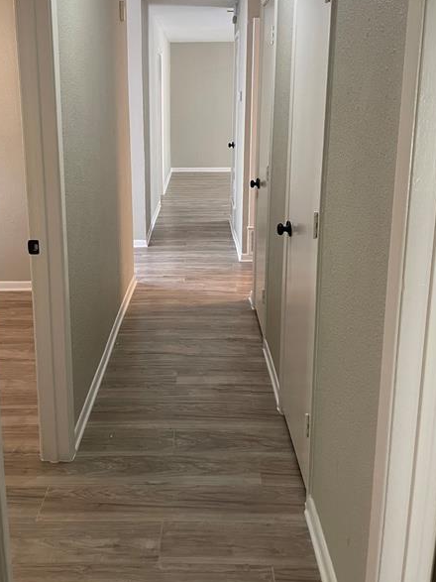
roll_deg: +0.8
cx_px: 179
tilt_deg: -11.8
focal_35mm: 34
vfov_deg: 53.6
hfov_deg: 41.6
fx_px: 571
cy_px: 231
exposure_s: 1/60
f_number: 1.6
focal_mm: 4.2
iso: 160
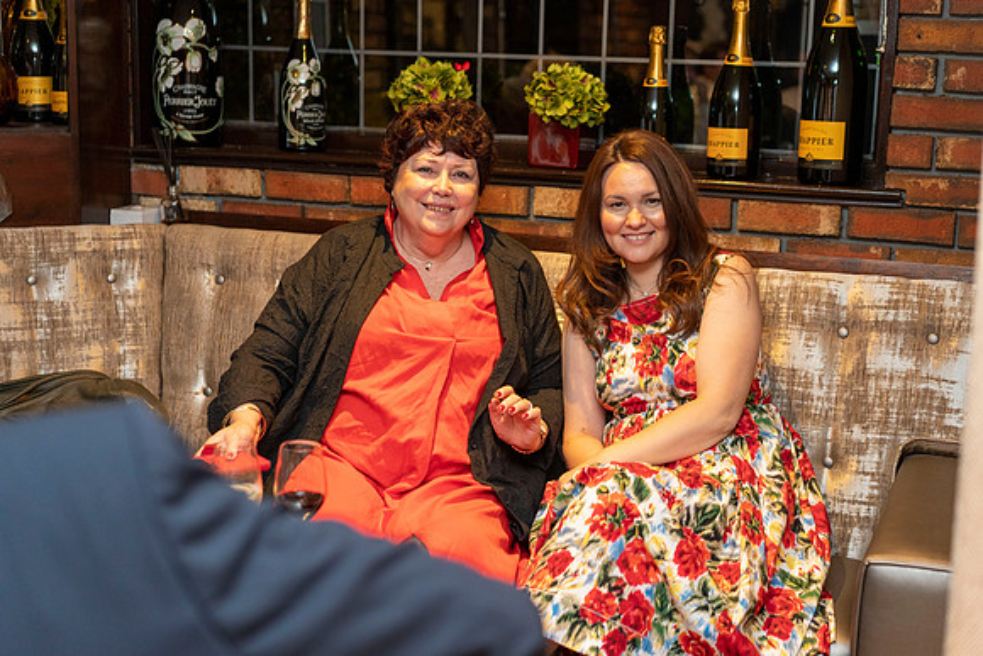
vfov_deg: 24.6
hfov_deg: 36.2
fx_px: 1502
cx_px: 492
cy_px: 328
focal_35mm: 55
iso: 3200
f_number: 2.8
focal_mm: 55
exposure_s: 1/160
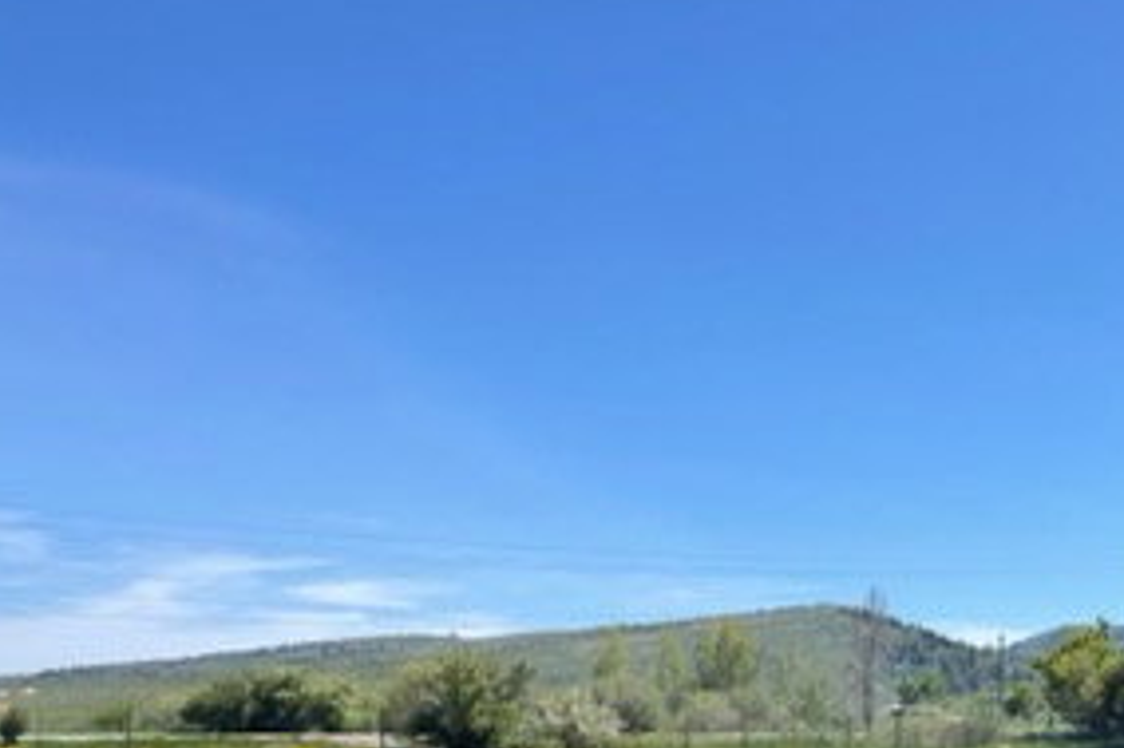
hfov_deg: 29.7
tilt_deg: +2.3
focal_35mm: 61
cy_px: 701
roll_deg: -1.2
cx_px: 1231
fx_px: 1903
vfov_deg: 21.6
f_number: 1.6
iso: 32
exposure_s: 1/3509
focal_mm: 4.2
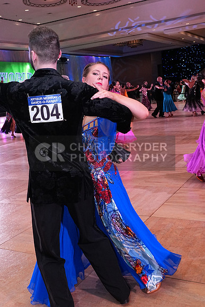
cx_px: 102
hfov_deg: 34.2
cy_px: 154
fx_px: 333
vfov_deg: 49.5
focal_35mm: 39
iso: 2500
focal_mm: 26
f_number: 7.1
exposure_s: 1/250
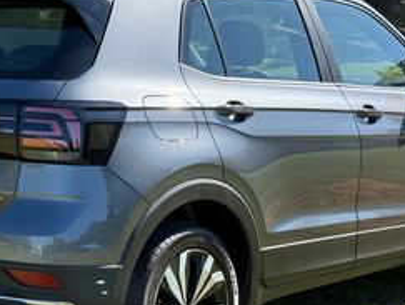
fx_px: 1090
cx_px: 152
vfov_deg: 15.9
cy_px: 167
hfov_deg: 21.0
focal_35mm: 93
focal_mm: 6.76
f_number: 1.78
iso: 100
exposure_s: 1/2088
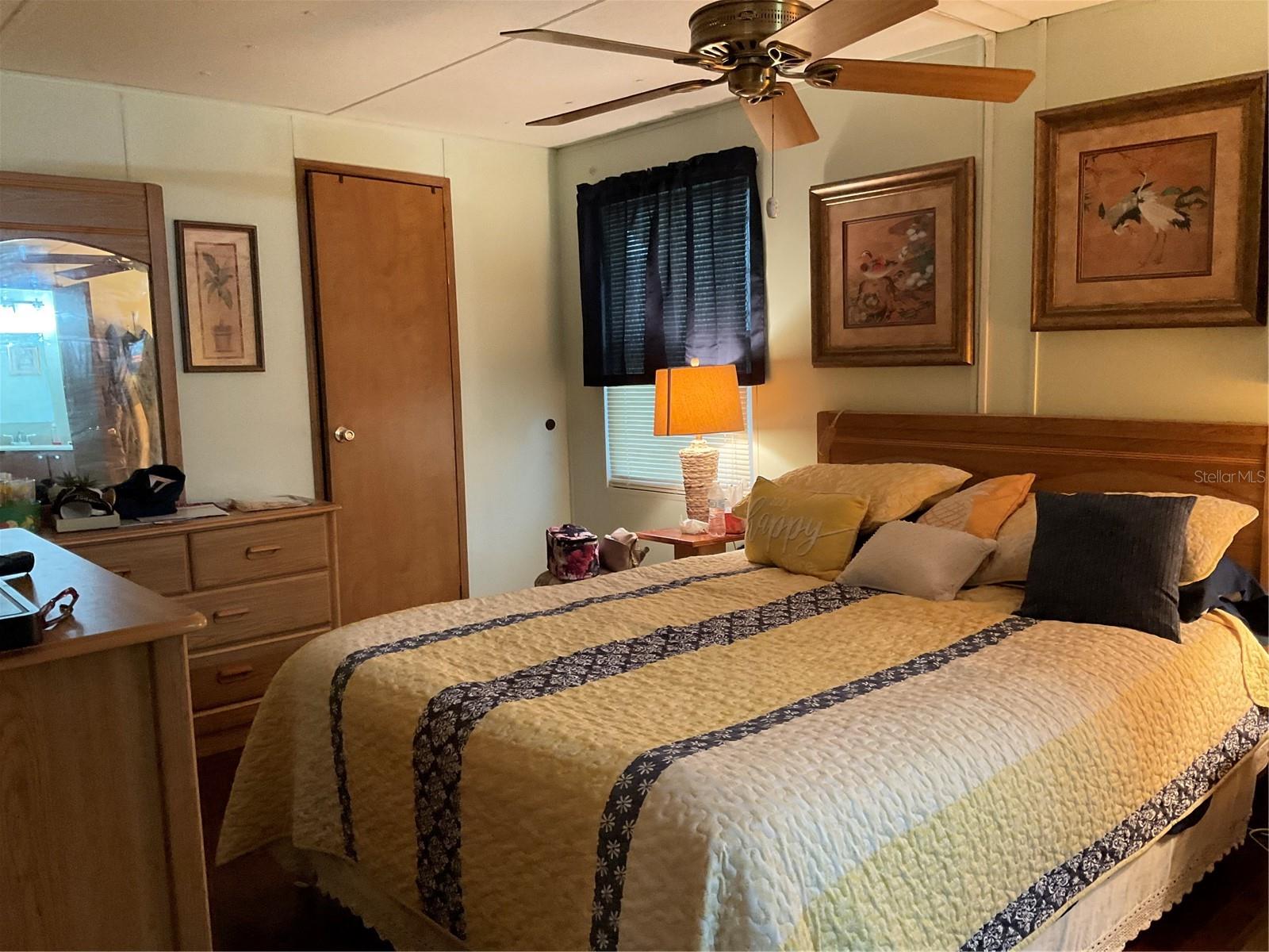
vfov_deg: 48.2
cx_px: 634
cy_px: 476
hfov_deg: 61.7
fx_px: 1063
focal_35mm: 29
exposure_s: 1/60
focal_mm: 3
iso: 250
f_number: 1.8
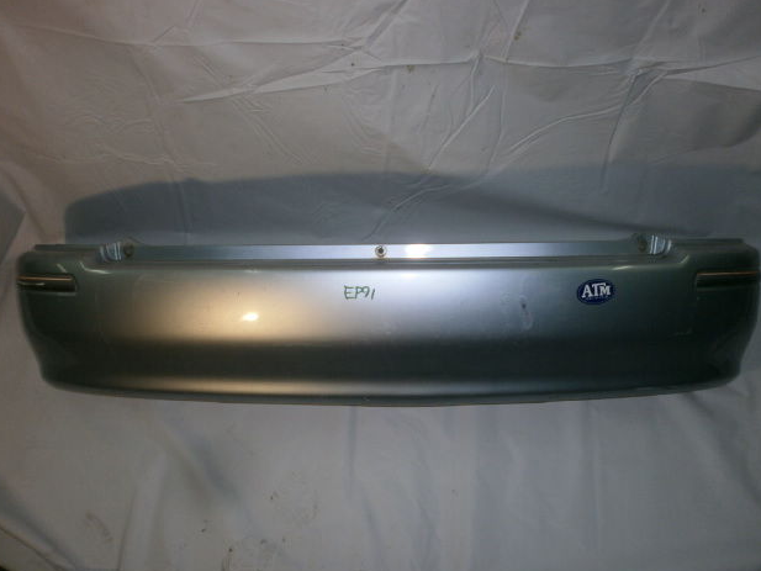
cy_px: 292
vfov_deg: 49.8
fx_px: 616
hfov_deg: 63.4
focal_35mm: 28
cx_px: 381
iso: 125
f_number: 2.9
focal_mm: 4.8
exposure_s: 1/30
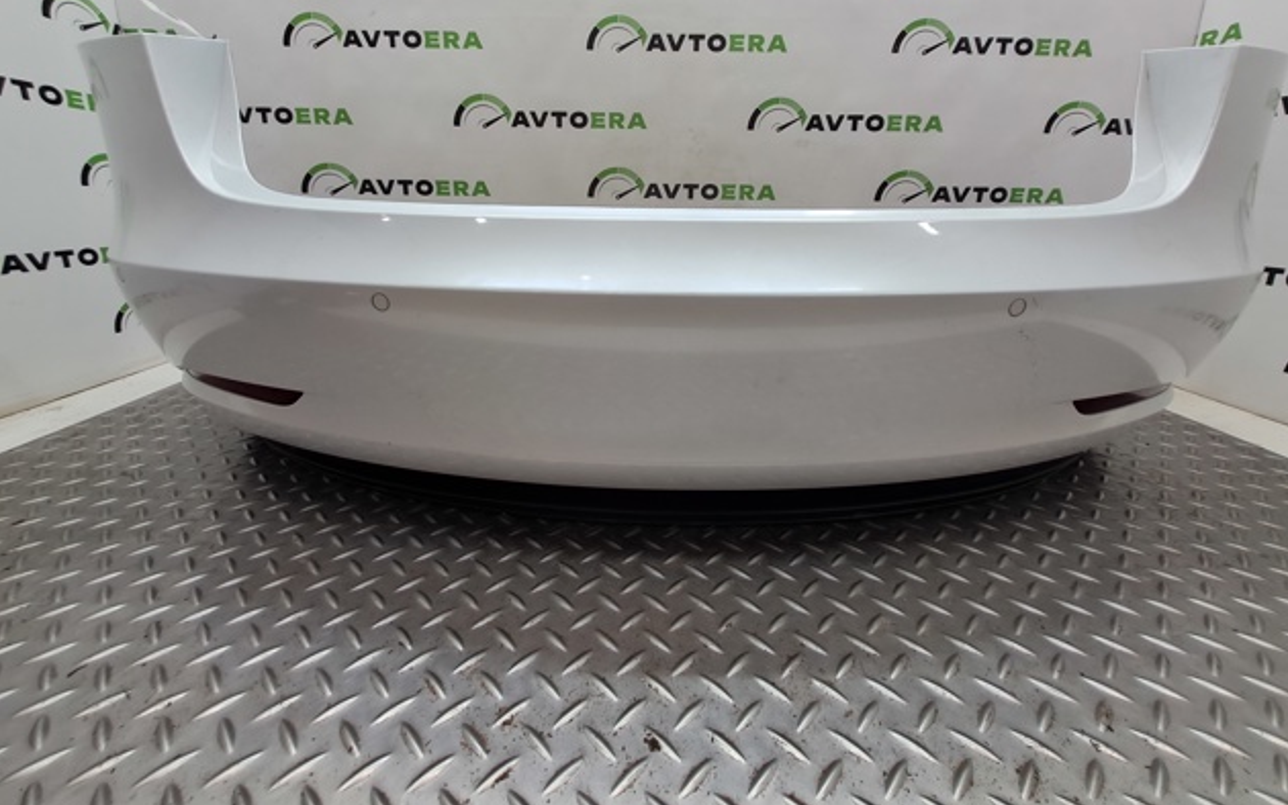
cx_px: 650
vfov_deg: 77.9
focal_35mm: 14
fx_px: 492
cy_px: 327
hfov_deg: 105.3
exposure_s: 1/50
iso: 80
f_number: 2.2
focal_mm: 1.13
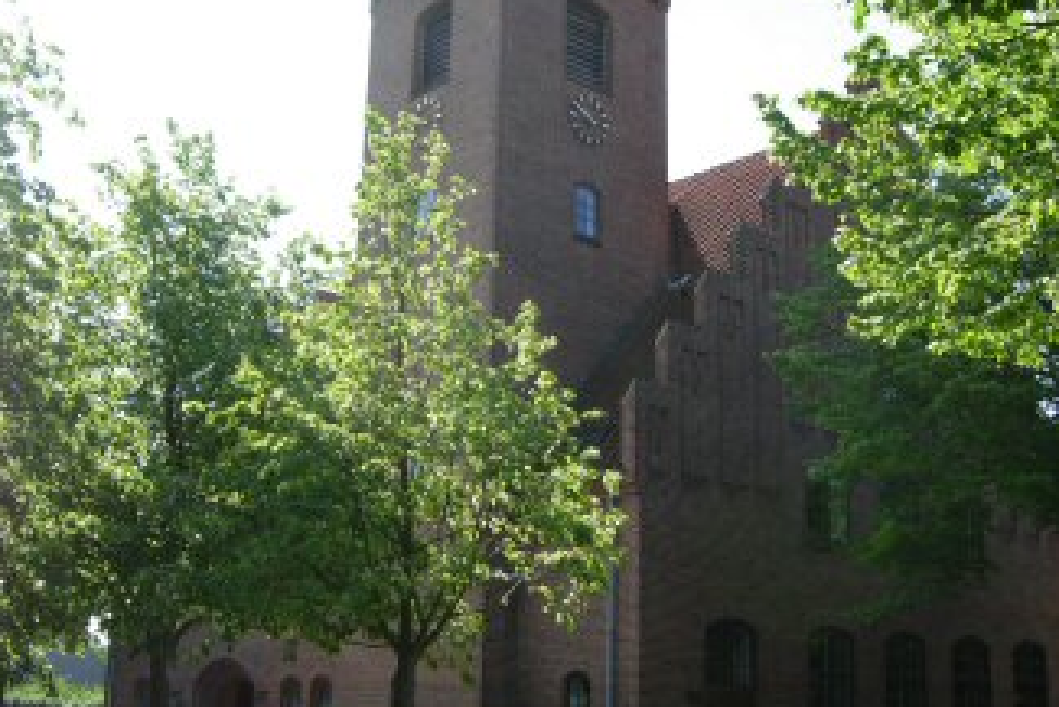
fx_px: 1442
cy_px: 272
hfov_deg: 40.3
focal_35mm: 49
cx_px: 582
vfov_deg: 27.5
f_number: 4.3
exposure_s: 1/242
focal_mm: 7.5
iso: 50
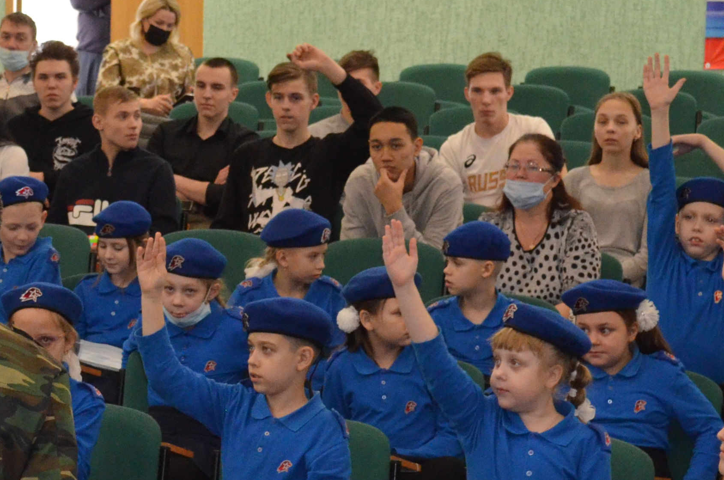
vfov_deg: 8.9
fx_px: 3080
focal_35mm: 153
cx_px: 51
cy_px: 327
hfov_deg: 13.3
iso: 2200
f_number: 5
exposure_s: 1/60
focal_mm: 35
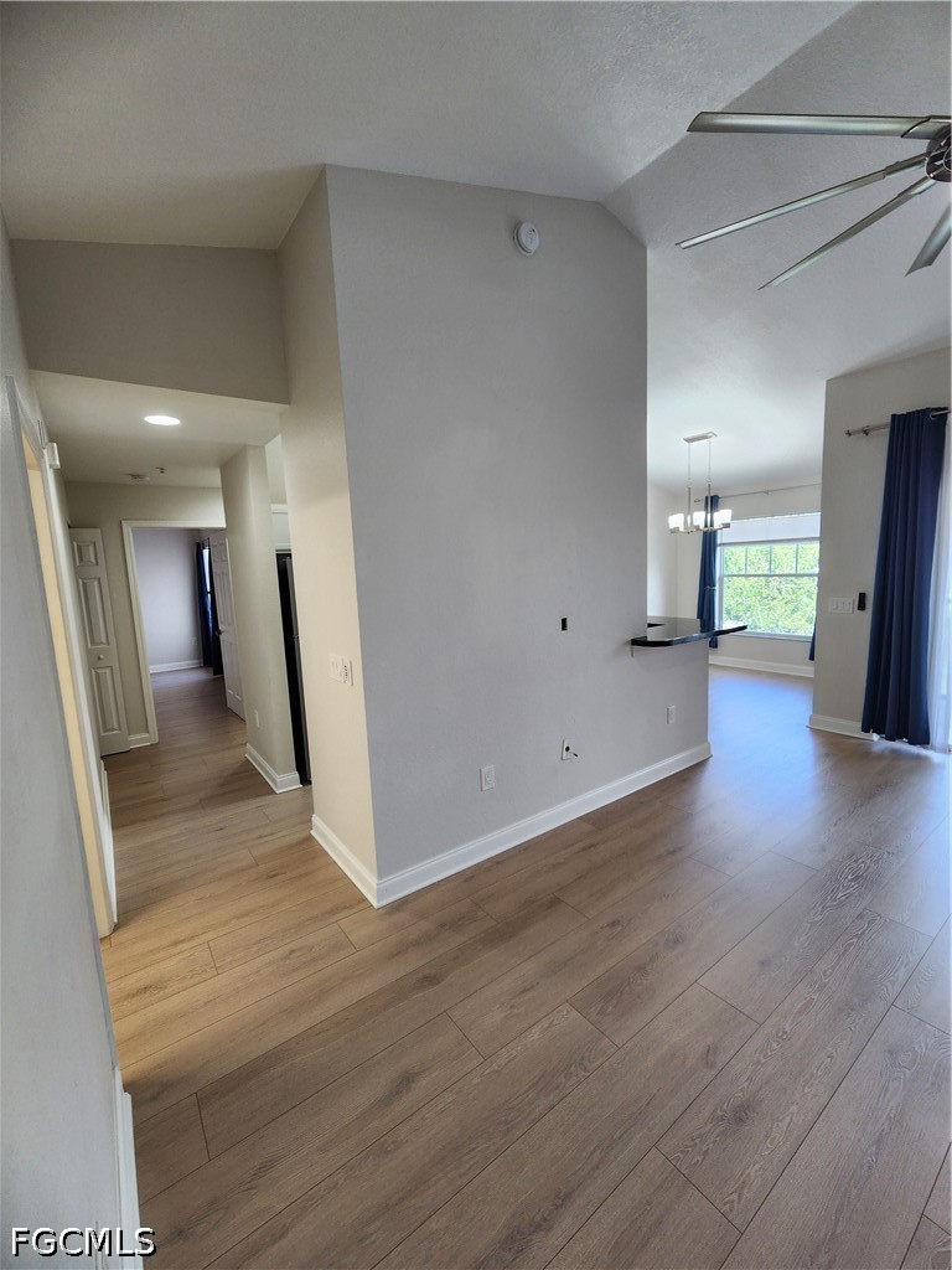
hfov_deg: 89.9
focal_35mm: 13
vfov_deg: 106.2
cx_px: 476
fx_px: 477
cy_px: 635
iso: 125
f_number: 2.2
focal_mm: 2.2
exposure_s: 1/60
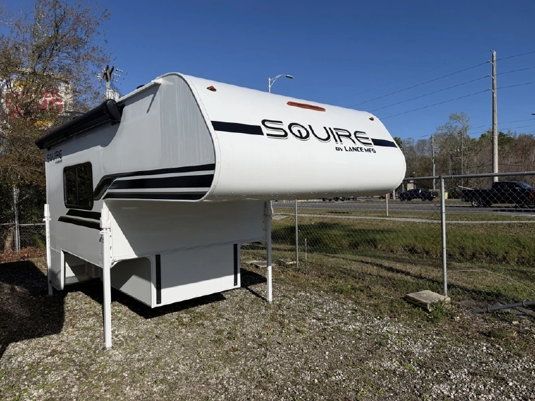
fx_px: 371
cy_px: 200
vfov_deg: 56.8
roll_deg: +1.5
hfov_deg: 71.6
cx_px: 268
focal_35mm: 24
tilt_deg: -1.3
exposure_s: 1/9091
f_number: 1.78
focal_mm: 6.76
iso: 80
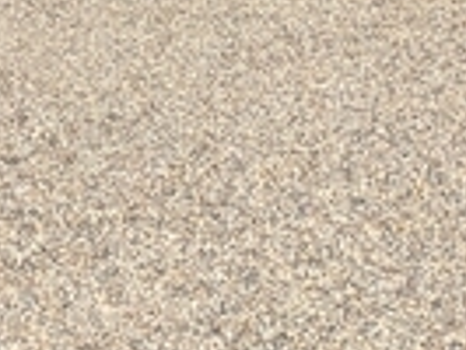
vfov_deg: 8.8
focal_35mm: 150
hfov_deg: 11.7
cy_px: -544
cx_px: -498
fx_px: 2021
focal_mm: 5.43
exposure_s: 1/2222
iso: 43
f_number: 1.89
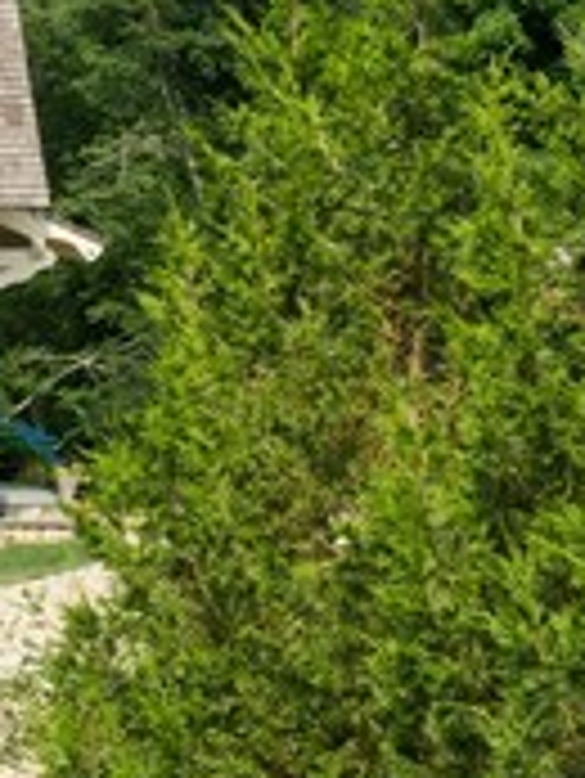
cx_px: -758
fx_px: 4344
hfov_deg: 7.3
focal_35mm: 193
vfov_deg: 10.2
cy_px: 387
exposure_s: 1/200
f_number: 16
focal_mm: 32
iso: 400
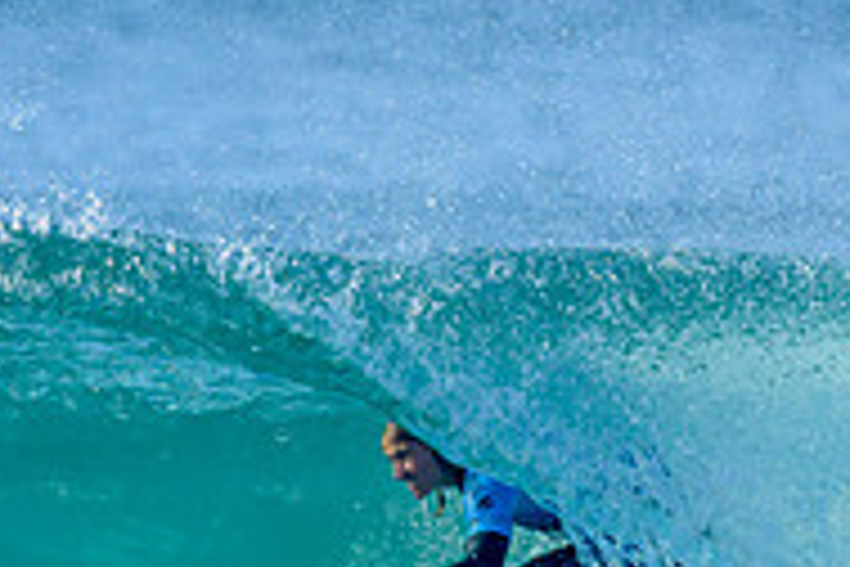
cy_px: 649
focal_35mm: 2739
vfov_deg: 0.5
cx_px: 234
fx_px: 64666
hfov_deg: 0.8
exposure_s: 1/2000
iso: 400
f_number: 6.3
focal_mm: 800
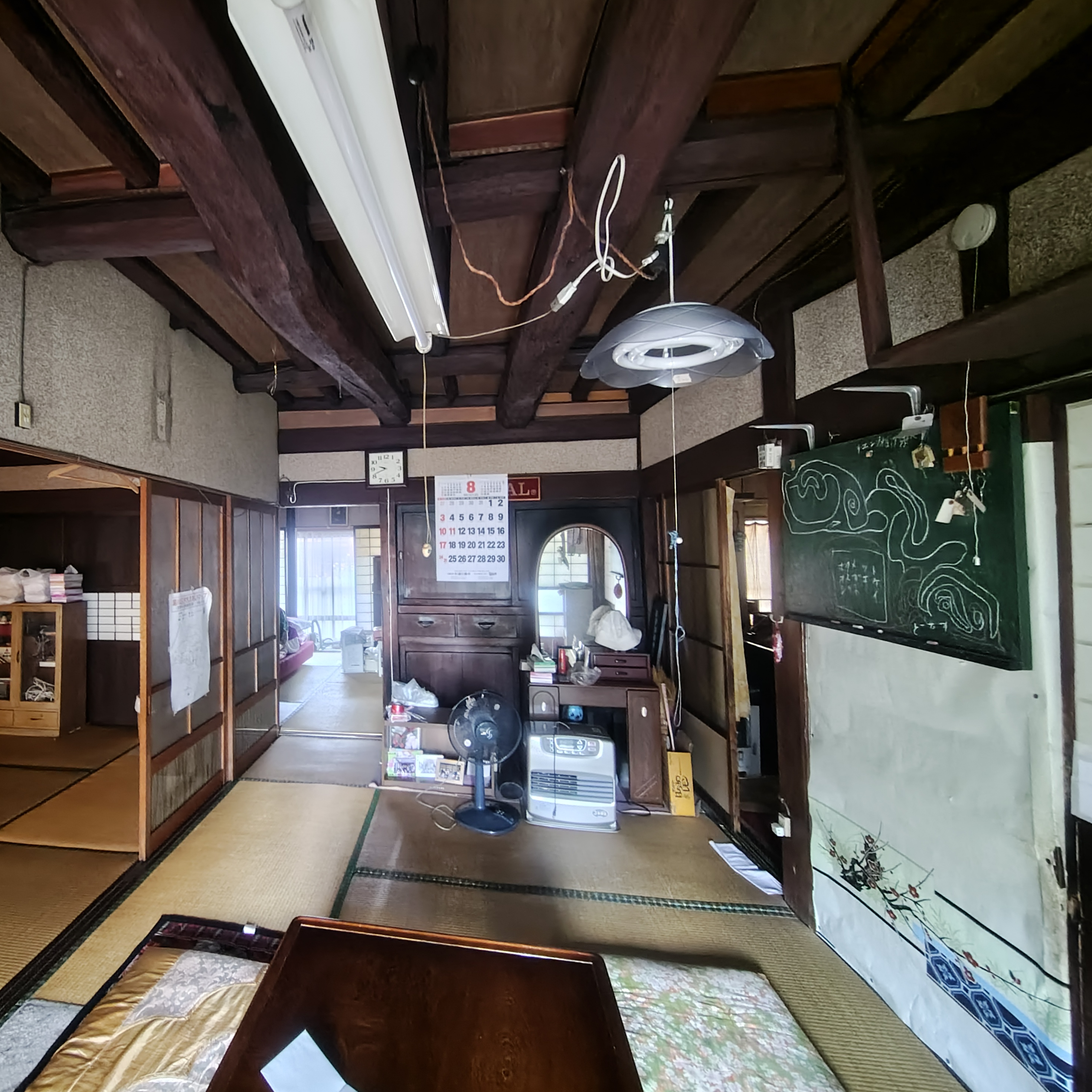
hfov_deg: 84.2
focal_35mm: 16
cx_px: 359
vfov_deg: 87.4
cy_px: 527
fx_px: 571
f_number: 2.2
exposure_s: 1/15
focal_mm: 2.16
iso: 1550
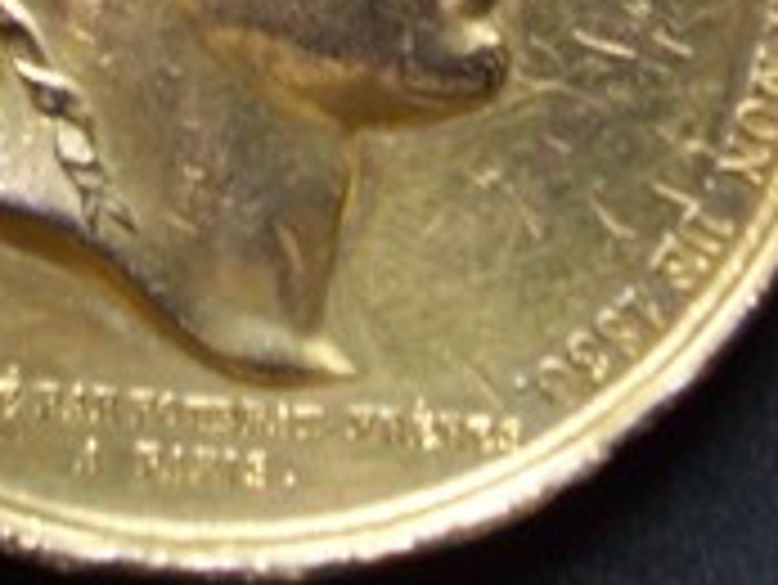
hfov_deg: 22.1
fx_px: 1979
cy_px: -135
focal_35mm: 88
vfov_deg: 16.1
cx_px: 247
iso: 160
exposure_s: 1/10
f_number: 2.9
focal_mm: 5.7
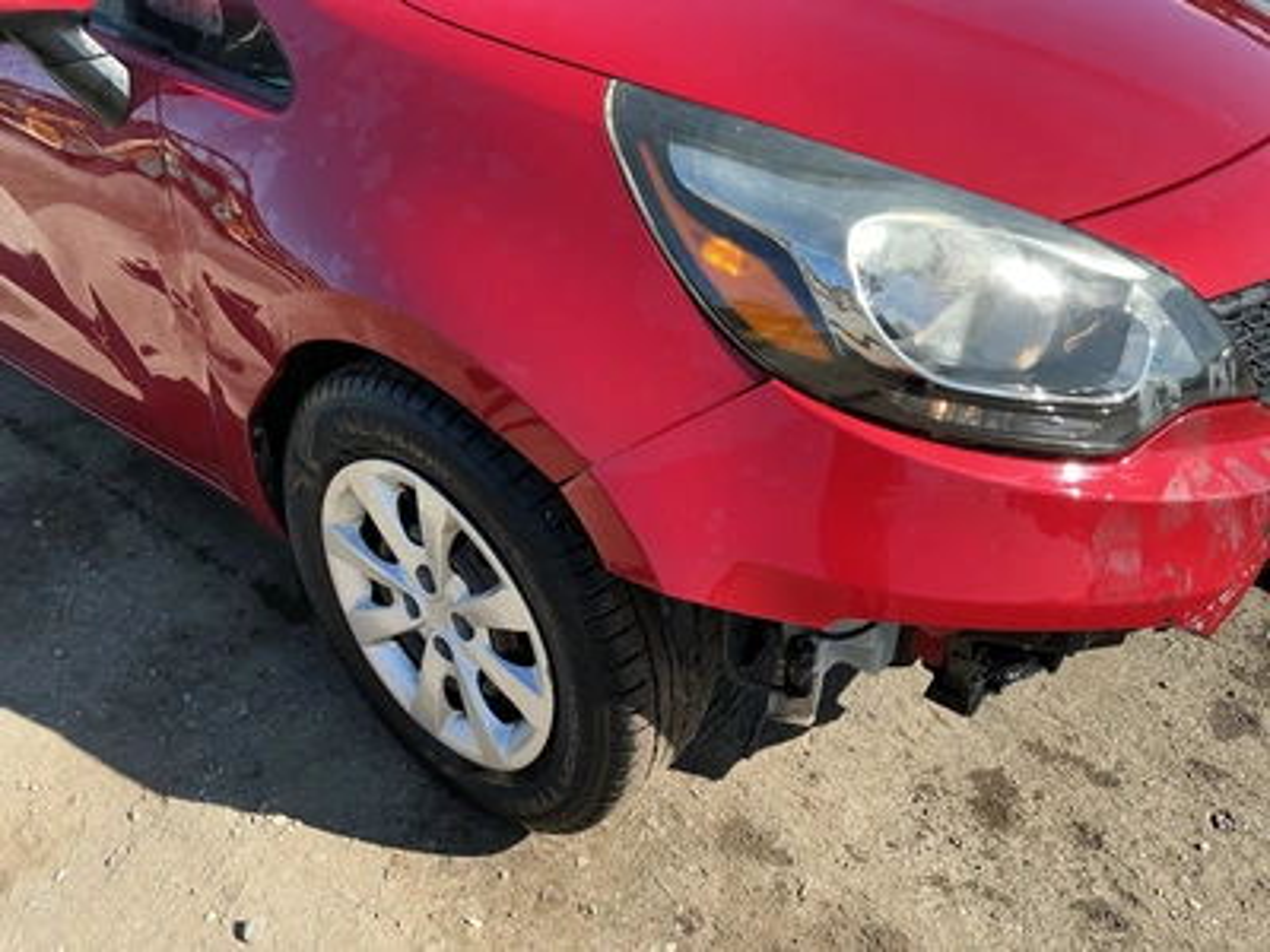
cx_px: 635
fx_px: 1027
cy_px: 476
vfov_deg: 49.7
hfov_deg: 63.4
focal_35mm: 28
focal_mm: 3
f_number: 1.8
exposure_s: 1/613
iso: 25
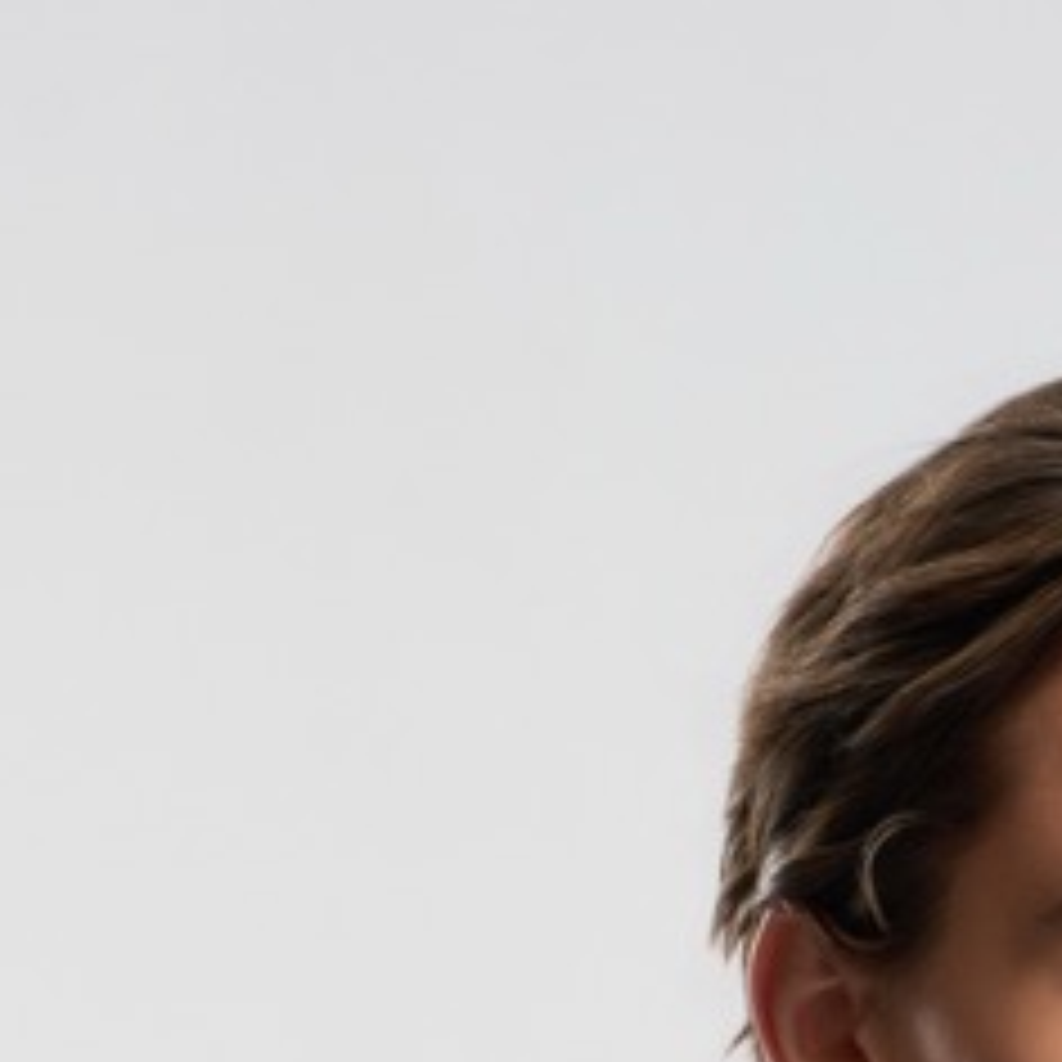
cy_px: 2804
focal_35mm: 322
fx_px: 11177
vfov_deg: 5.2
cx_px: 1514
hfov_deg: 5.4
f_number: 9
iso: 250
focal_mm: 70
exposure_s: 1/400
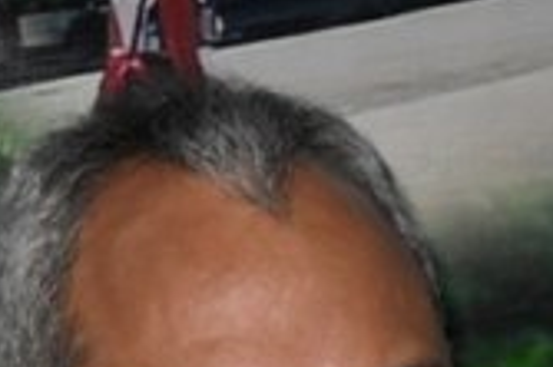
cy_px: 542
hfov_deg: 7.0
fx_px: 4496
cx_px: 295
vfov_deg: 4.7
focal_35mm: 293
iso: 200
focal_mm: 18.6
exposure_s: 1/60
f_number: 5.2
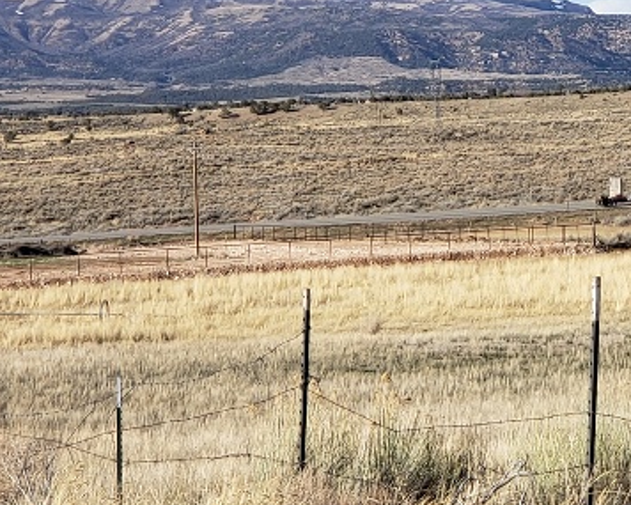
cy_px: 78
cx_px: 645
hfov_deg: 13.0
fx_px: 2727
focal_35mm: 146
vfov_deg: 10.5
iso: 32
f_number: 2.4
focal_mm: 6
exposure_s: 1/752
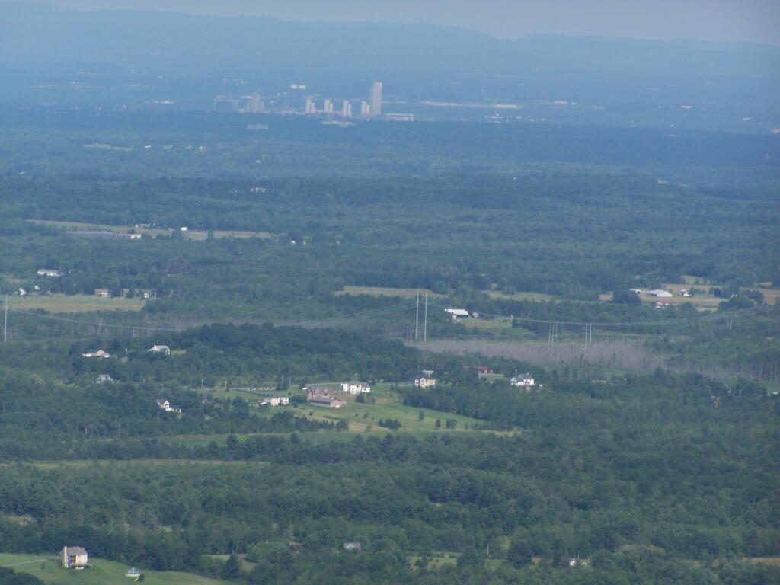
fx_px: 5363
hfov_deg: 8.3
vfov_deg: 6.2
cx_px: 390
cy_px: 292
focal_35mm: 238
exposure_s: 1/800
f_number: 4.5
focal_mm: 39.5
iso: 80
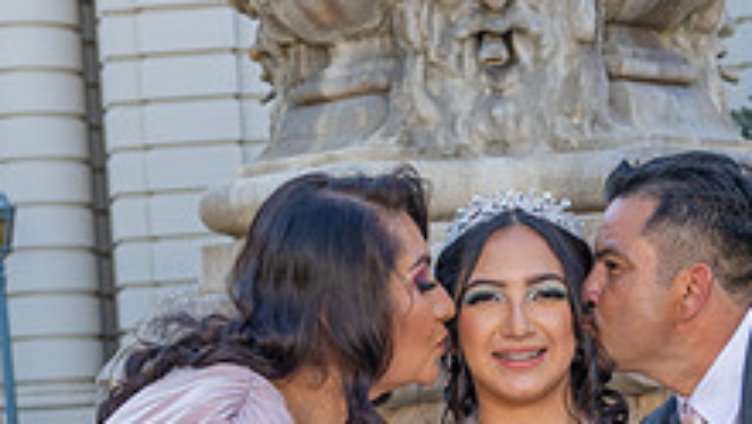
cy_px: 597
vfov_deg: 11.2
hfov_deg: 20.3
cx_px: 461
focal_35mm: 105
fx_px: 2095
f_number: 5
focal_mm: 38
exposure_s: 1/200
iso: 200
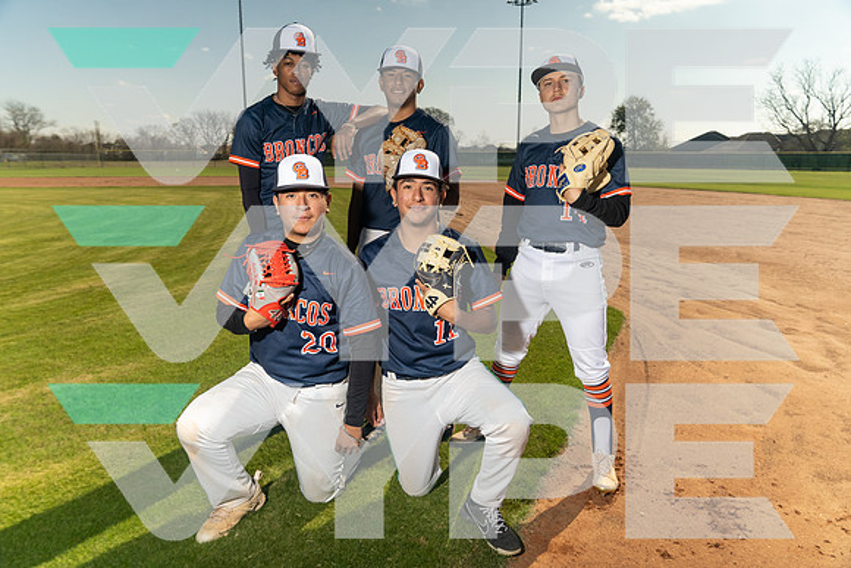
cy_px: 284
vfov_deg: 49.6
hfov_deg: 69.5
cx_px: 428
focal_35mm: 26
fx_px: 614
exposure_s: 1/200
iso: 500
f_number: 5
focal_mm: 24
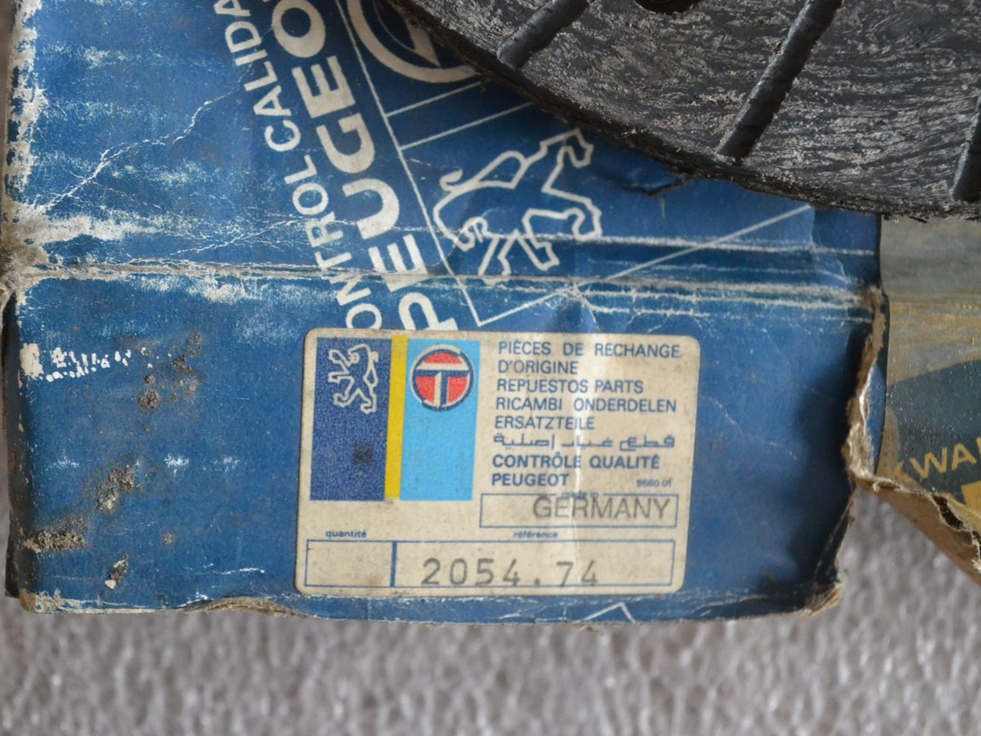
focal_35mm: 64
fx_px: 1814
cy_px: 353
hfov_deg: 30.2
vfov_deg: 22.9
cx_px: 387
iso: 3200
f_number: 5
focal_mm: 36
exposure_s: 1/40
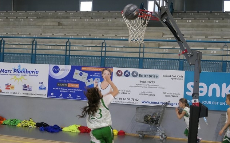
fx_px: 364
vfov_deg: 22.4
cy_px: 76
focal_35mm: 58
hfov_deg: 35.1
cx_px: 115
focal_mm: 18.3
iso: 1000
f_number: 2.8
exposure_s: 1/125
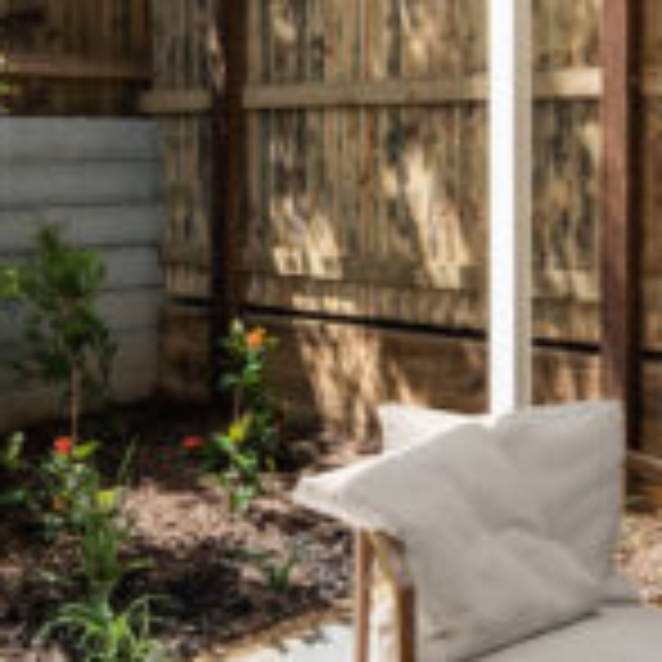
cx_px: 194
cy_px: 110
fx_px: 1341
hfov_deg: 27.5
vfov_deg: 27.1
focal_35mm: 62
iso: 125
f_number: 10
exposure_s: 1/125
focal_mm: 14
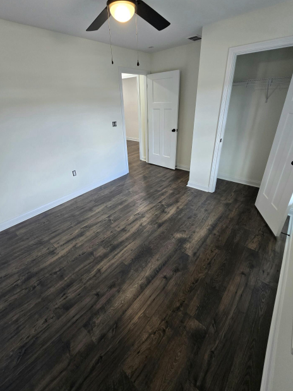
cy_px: 184
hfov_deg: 85.6
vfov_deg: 102.0
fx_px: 158
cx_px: 143
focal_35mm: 14
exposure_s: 1/60.2
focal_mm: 2.2
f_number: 2.2
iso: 160
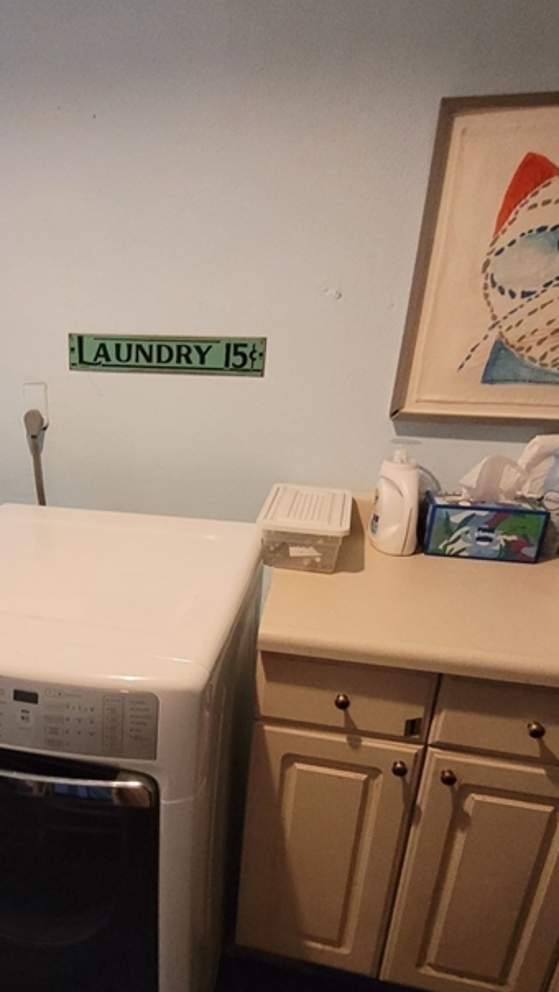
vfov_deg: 75.4
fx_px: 632
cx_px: 138
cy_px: 596
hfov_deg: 46.0
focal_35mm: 24
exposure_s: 1/30
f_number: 2.2
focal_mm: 1.74
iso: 640
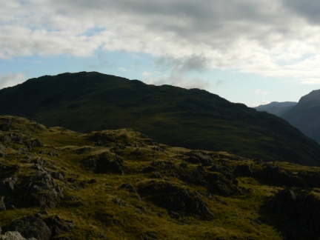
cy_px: 120
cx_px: 160
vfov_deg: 24.8
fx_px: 545
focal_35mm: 59
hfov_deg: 32.7
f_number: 8
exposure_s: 1/500
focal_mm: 9.9
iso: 80
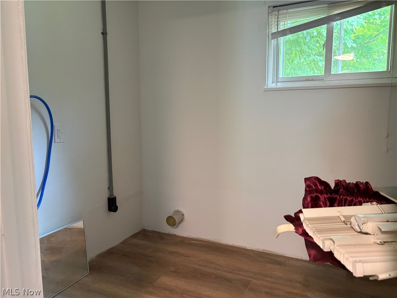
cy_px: 149
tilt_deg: -6.6
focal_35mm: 26
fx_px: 298
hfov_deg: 67.3
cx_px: 198
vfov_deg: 53.1
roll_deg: +0.5
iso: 400
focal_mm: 5.96
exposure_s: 1/60
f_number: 1.6
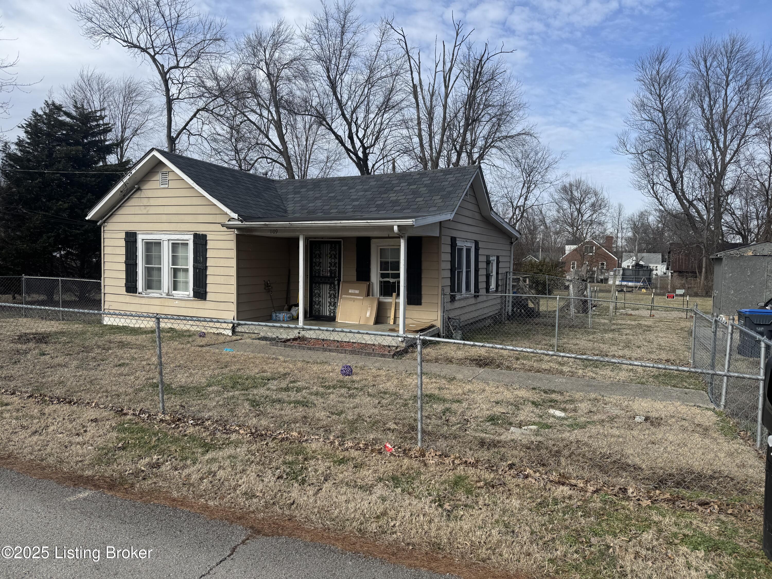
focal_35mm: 24
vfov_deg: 56.8
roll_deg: -1.3
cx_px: 386
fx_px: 535
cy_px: 290
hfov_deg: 71.6
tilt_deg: -4.8
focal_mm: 6.76
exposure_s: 1/4049
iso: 80
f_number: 1.78
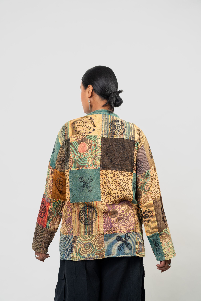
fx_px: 720
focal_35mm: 86
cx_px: 100
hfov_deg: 15.9
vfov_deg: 23.6
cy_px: 150
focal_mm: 86
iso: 200
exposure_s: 1/200
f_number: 4
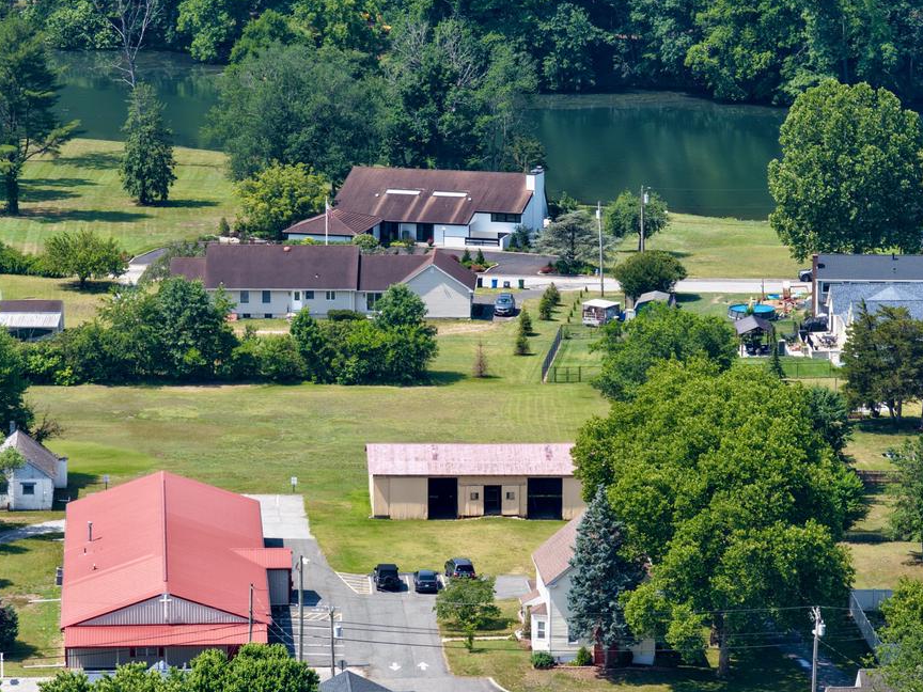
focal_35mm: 199
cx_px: 386
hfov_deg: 9.9
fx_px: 5306
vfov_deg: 7.5
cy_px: 402
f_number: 2.8
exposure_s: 1/800
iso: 100
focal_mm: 40
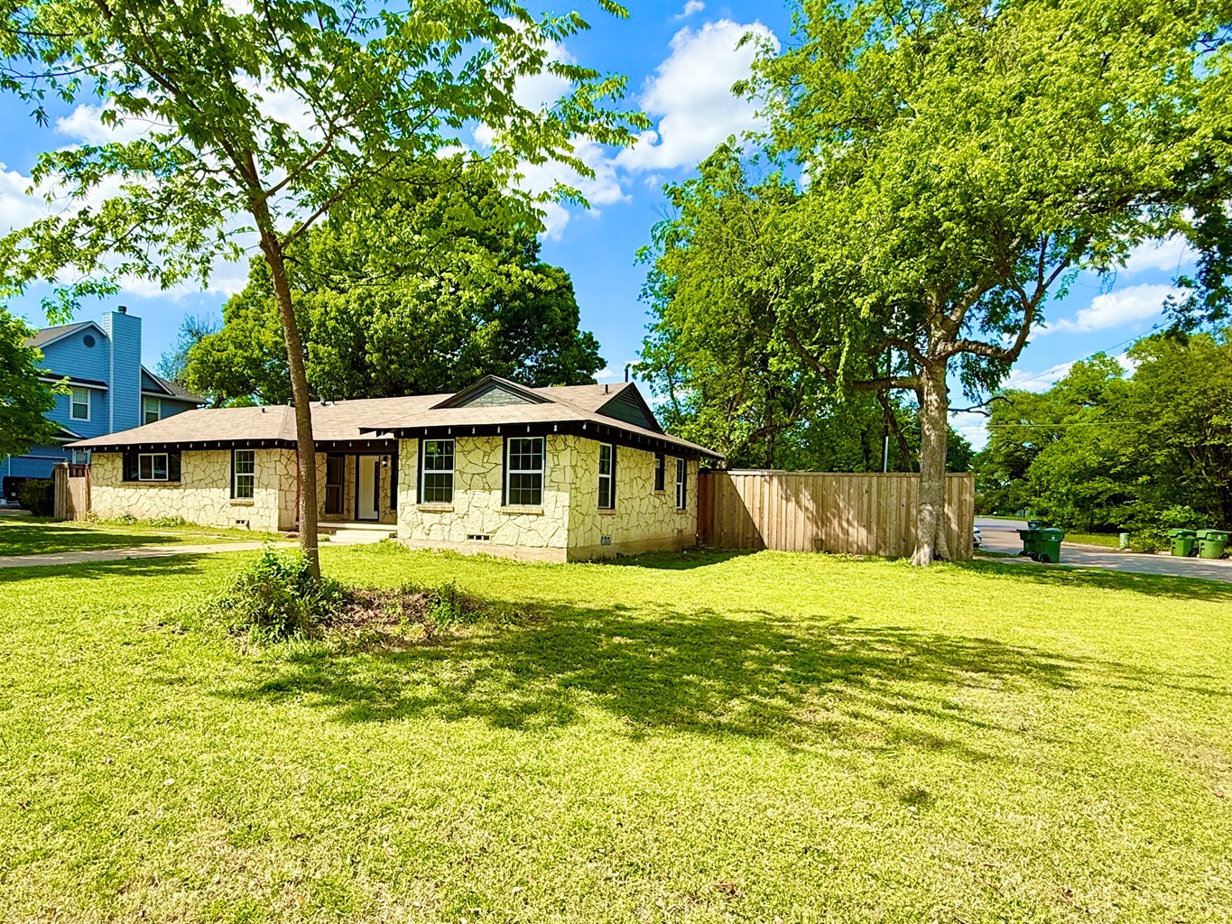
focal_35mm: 21
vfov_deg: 63.3
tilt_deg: -0.8
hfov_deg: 78.4
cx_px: 519
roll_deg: -0.9
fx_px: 747
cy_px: 514
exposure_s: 1/1167
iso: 50
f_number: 2.2
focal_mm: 2.22
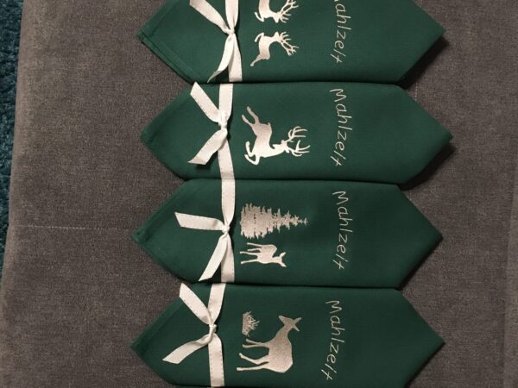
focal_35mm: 29
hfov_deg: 61.7
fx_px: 434
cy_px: 194
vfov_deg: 48.2
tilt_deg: -82.4
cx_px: 259
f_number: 2.2
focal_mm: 4.15
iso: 400
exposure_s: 1/17
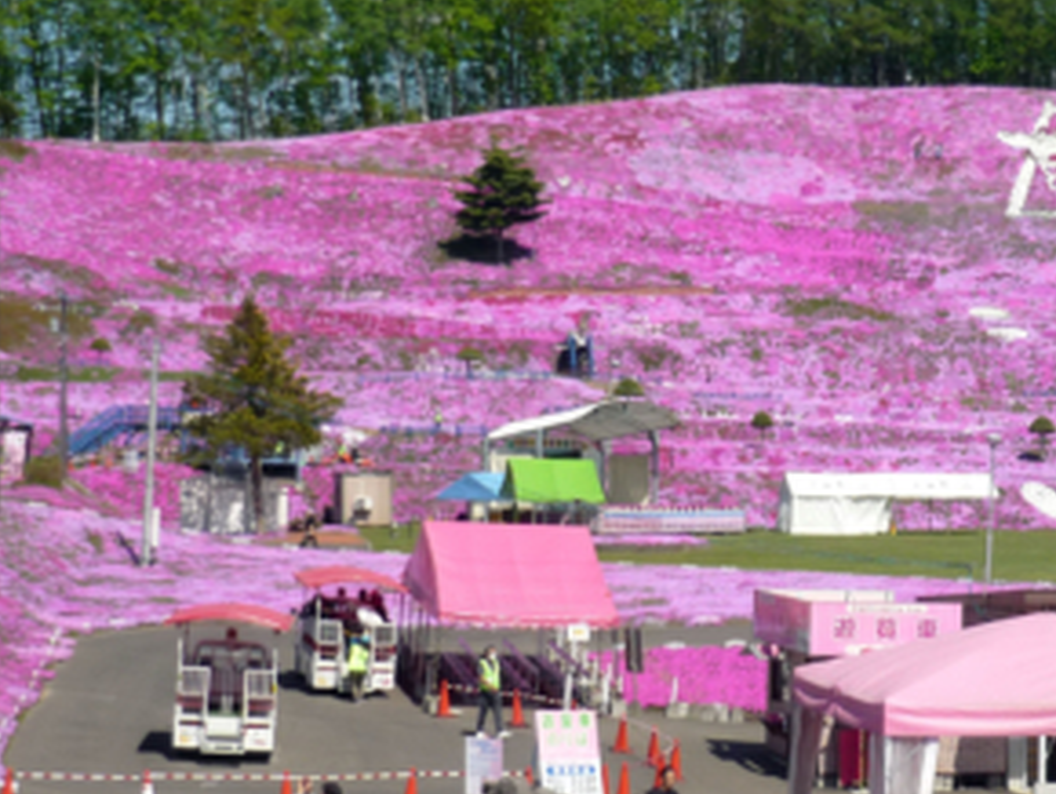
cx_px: 848
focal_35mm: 91
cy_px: 426
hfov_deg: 21.3
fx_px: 2778
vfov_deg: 16.3
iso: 100
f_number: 9
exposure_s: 1/200
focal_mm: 7.2
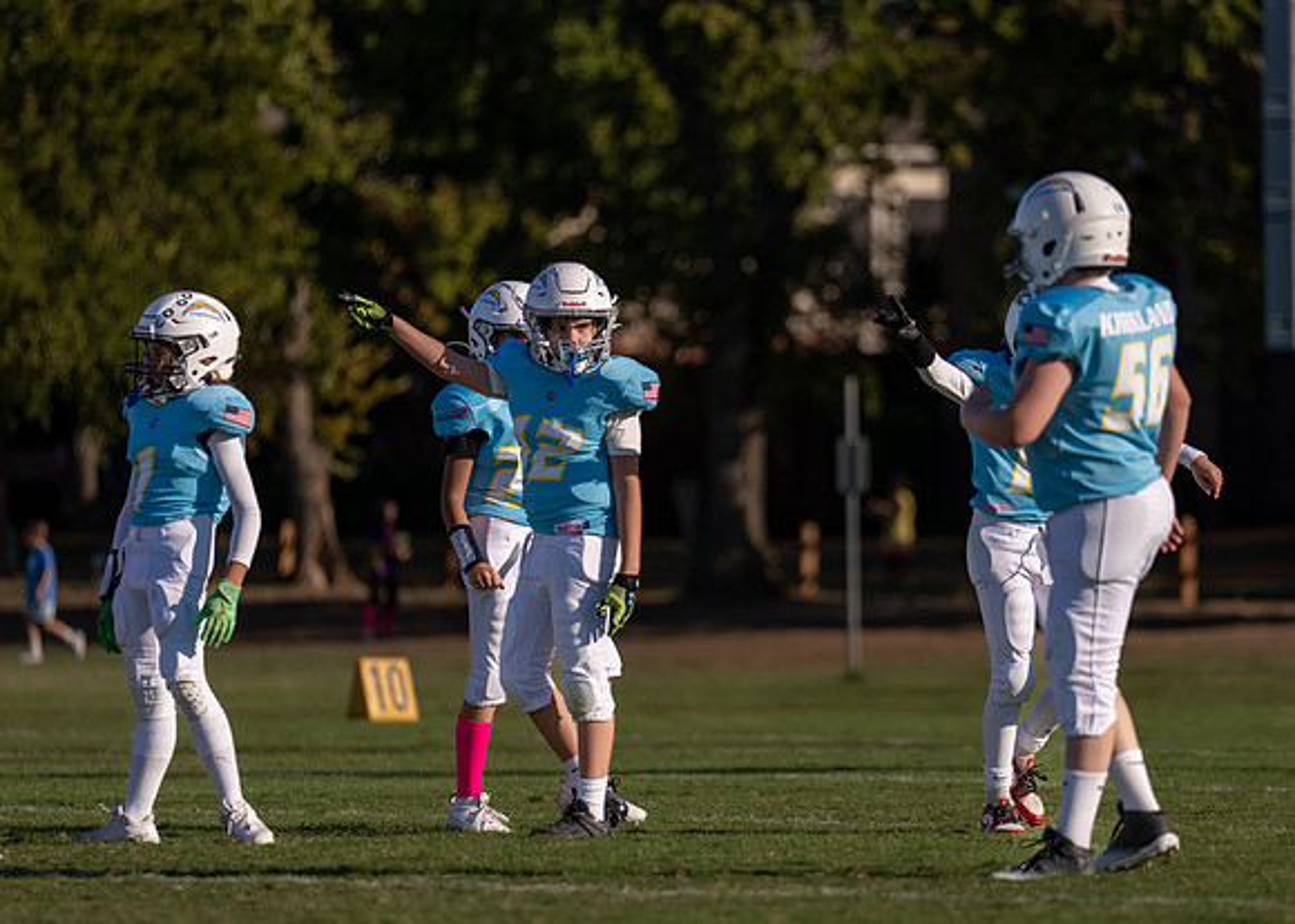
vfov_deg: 4.8
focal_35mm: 303
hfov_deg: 6.7
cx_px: 848
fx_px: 11125
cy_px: 518
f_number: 2.8
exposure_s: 1/3200
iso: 100
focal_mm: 200
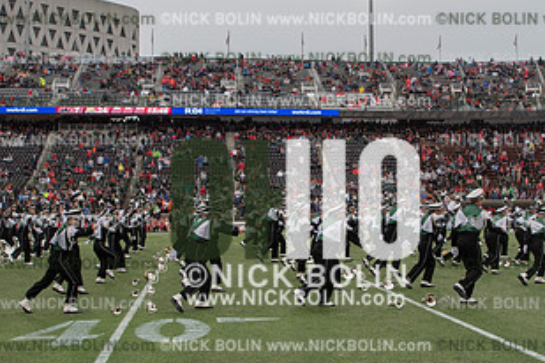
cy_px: 223
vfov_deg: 29.8
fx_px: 681
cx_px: 295
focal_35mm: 45
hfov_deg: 43.6
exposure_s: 1/800
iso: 250
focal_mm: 24
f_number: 3.5
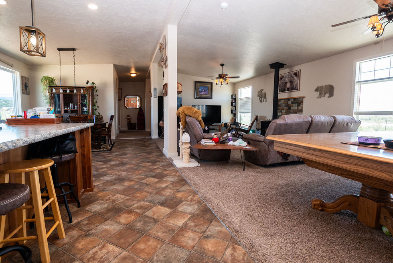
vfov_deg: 73.8
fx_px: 175
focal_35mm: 16
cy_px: 128
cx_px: 192
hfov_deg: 96.7
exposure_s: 1/200
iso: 500
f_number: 4.5
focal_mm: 10
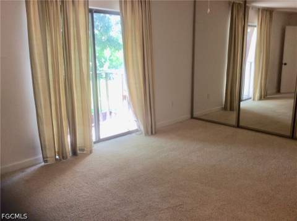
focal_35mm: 32
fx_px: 274
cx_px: 148
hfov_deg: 56.9
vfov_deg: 44.0
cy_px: 110
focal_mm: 3.3
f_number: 2.4
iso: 32
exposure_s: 1/40
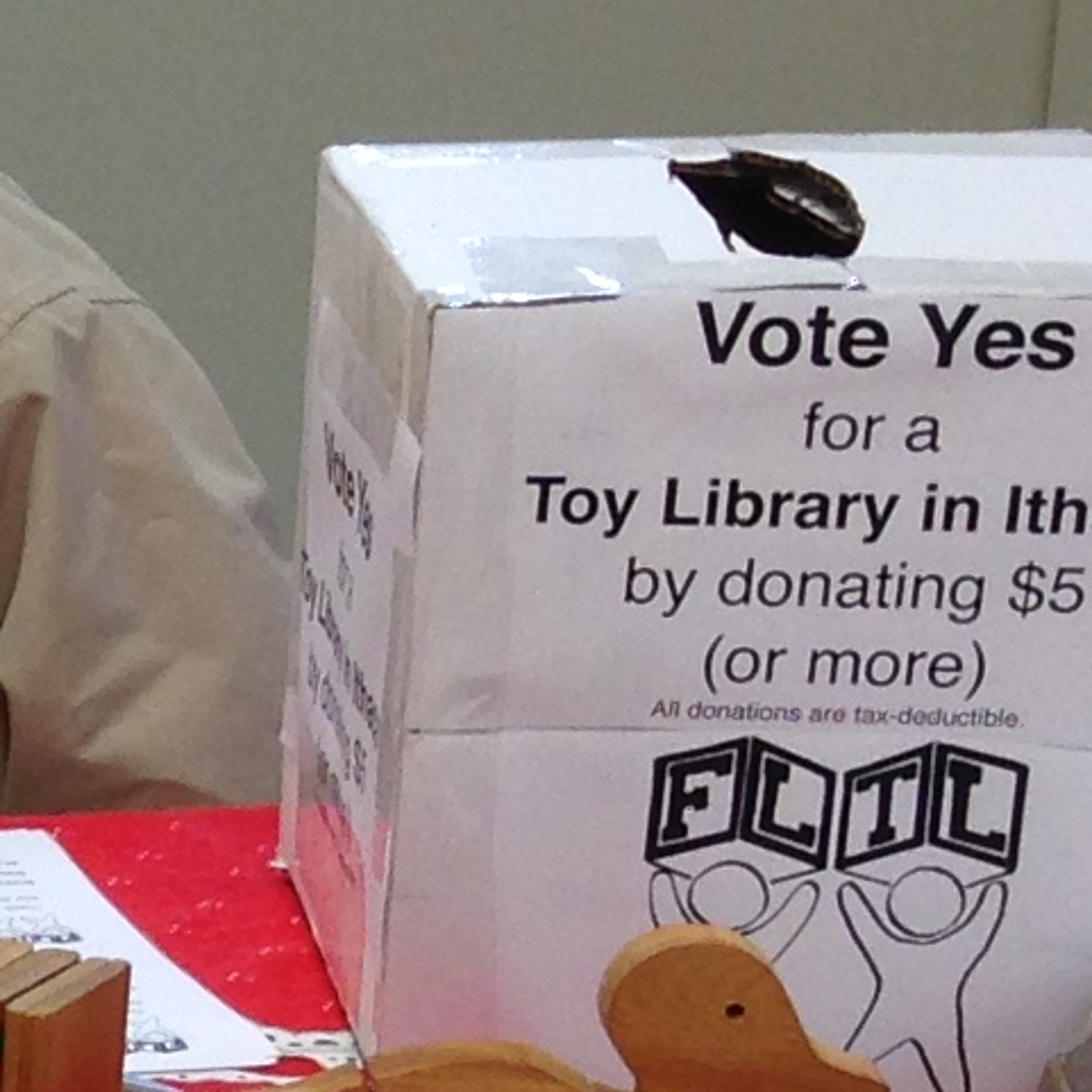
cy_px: 1126
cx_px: -1775
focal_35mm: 198
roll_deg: +0.4
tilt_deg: -20.0
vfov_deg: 8.8
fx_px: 7067
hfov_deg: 8.0
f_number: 2.4
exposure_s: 1/60
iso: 50
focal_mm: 4.12
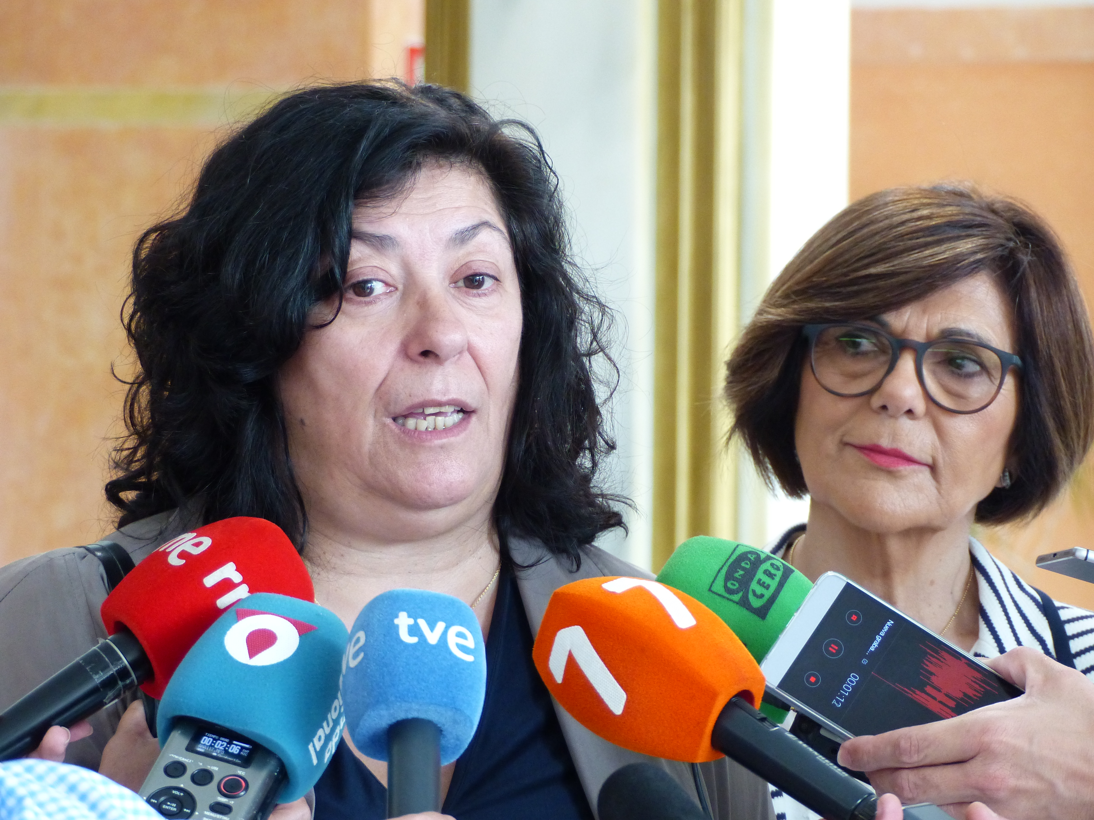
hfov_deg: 12.3
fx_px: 5057
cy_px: 410
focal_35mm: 160
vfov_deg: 9.3
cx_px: 547
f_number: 2.8
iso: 400
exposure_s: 1/50
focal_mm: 28.7
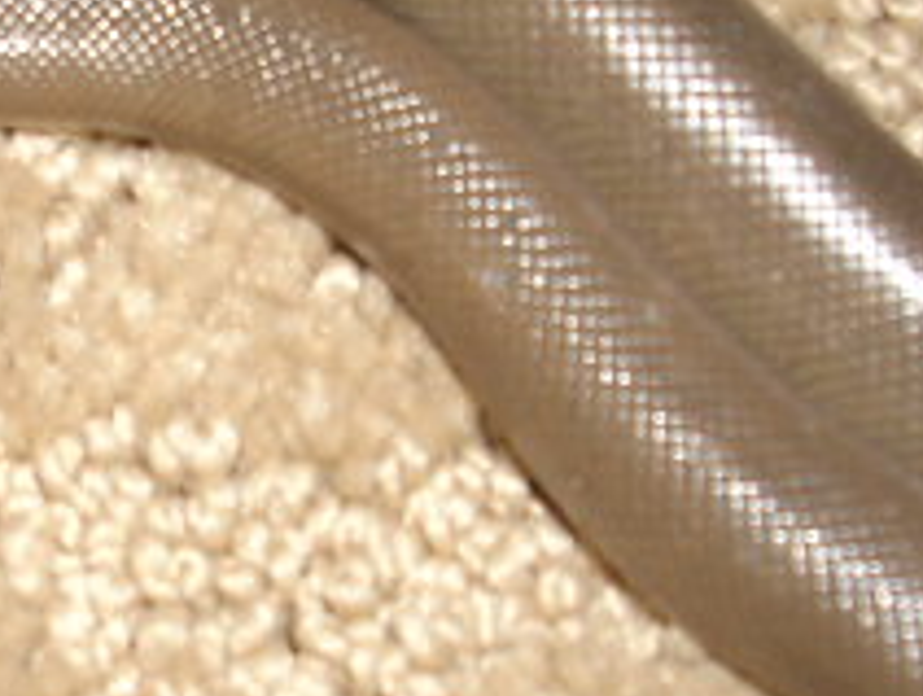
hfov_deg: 17.1
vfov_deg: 13.3
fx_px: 2991
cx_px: -26
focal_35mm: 112
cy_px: 368
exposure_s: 1/60
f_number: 5.6
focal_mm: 6.2
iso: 64
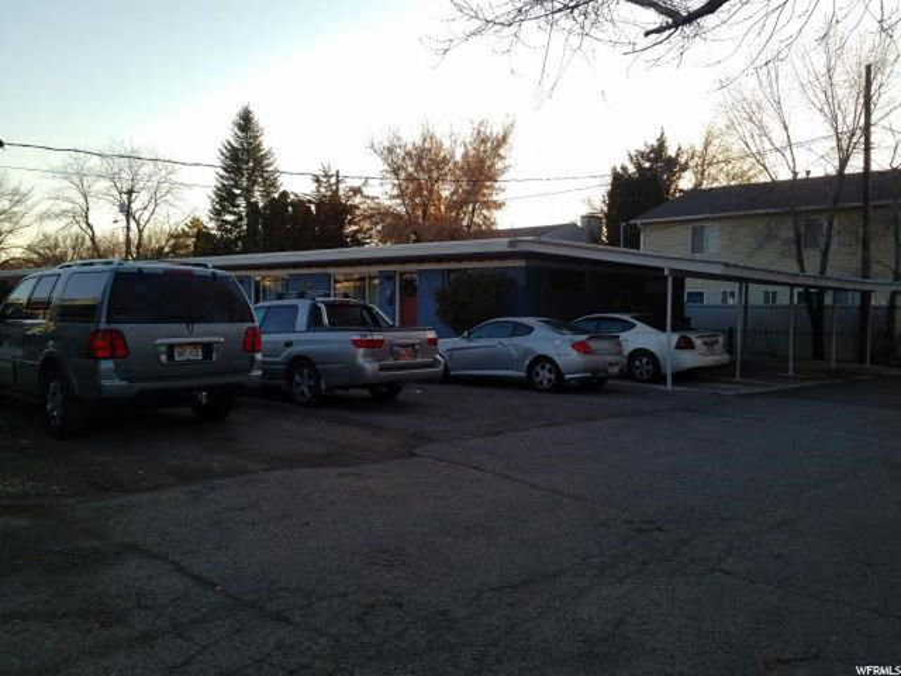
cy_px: 338
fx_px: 703
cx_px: 450
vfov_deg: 51.4
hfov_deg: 65.3
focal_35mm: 27
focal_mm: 4.75
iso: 50
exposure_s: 1/366
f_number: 2.2
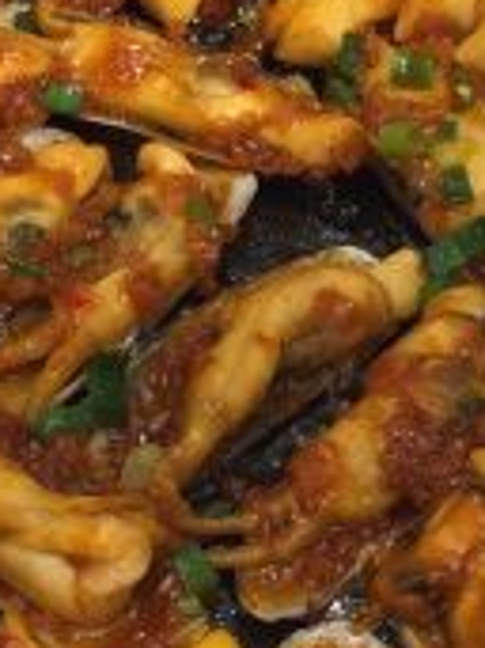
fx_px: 2226
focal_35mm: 119
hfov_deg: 12.4
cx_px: 195
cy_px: 451
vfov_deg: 16.5
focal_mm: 4.15
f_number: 2.2
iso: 40
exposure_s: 1/50
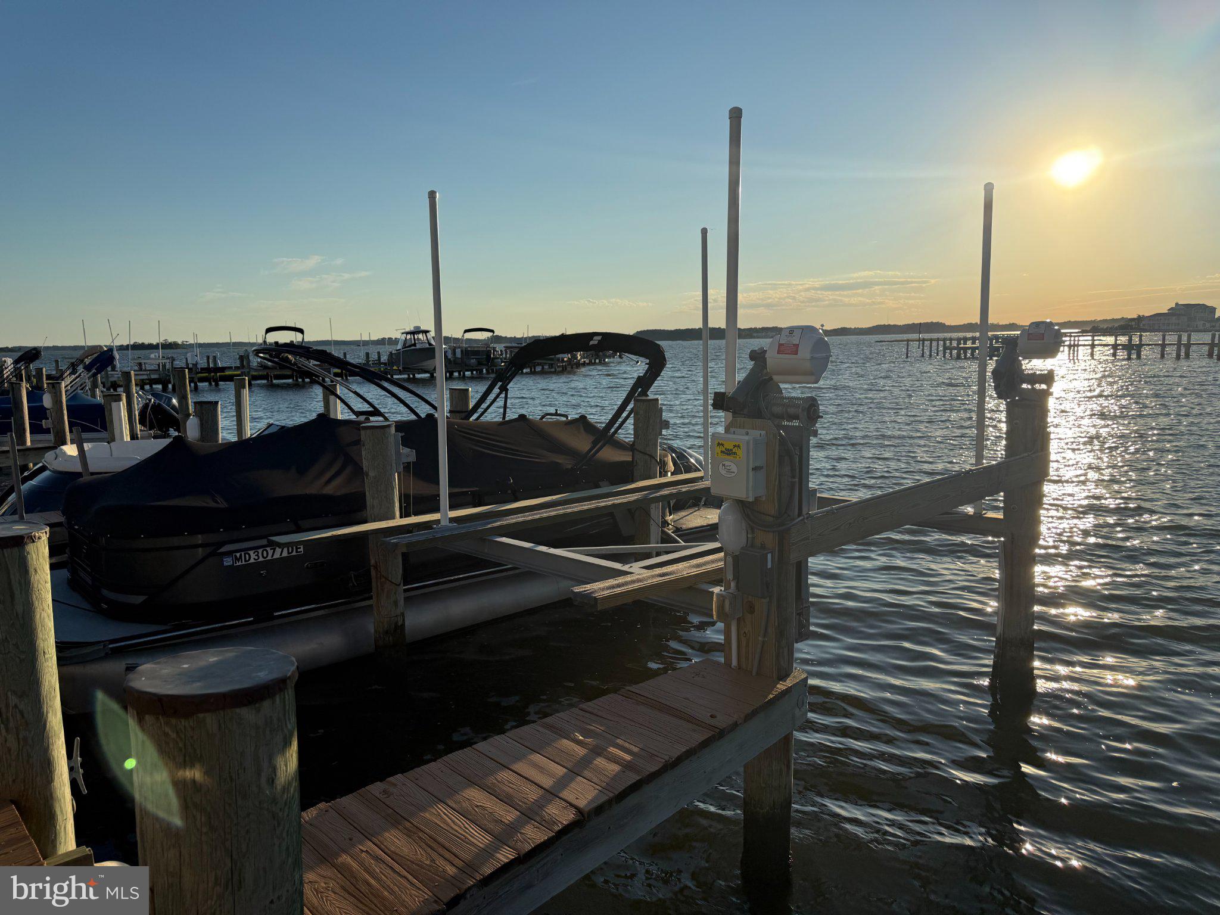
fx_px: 846
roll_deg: +1.3
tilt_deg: -7.8
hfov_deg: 71.6
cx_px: 610
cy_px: 458
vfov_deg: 56.8
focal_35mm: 24
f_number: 1.78
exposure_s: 1/7353
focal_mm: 6.76
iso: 80
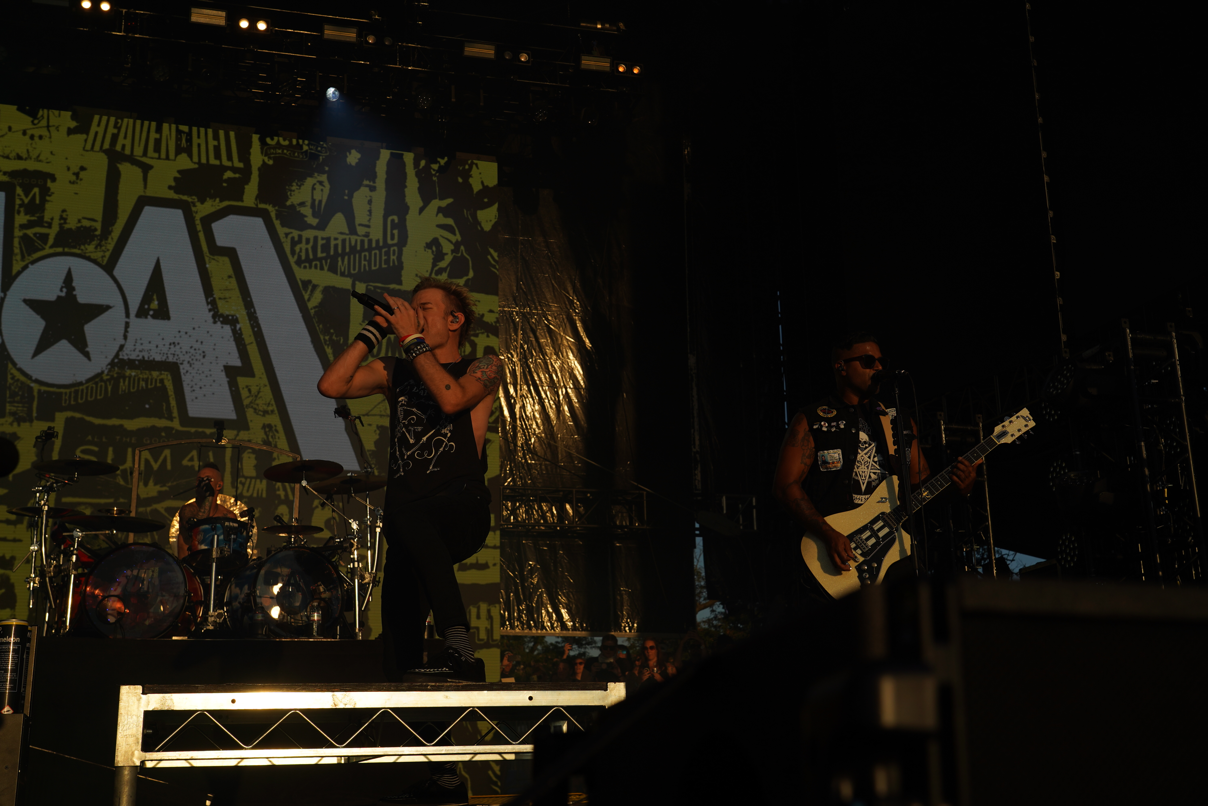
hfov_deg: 48.5
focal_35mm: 40
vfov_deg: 33.4
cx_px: 604
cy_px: 403
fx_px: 1342
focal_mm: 40
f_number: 8
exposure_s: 1/800
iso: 100
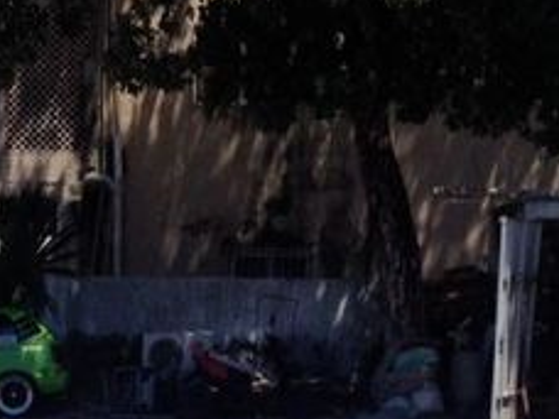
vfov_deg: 11.3
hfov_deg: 15.9
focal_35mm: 123
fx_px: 1986
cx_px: 71
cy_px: 723
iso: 50
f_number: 2.4
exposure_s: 1/3460
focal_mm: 4.28
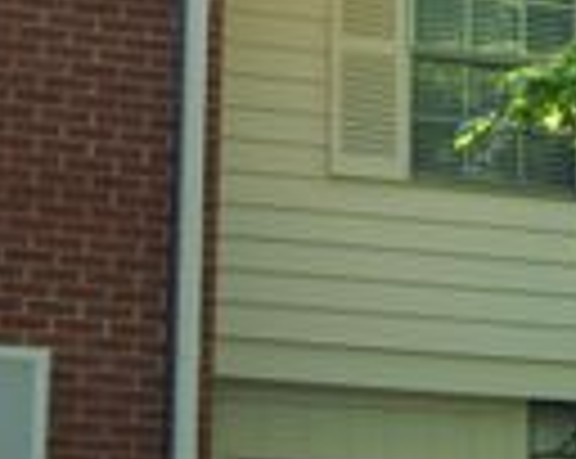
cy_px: 248
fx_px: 2908
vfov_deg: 9.0
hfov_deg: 11.0
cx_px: 788
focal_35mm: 171
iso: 100
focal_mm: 31
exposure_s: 1/160
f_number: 4.2
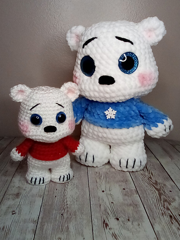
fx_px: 250
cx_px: 83
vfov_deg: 51.3
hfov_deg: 39.6
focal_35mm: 36
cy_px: 108
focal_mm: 2.27
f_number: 2.2
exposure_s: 1/60
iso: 73
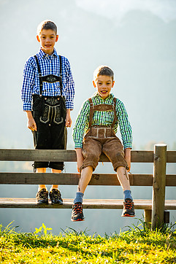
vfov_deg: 12.2
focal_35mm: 168
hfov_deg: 8.2
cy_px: 122
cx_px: 92
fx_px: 1233
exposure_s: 1/1000
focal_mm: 135
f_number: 5
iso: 200
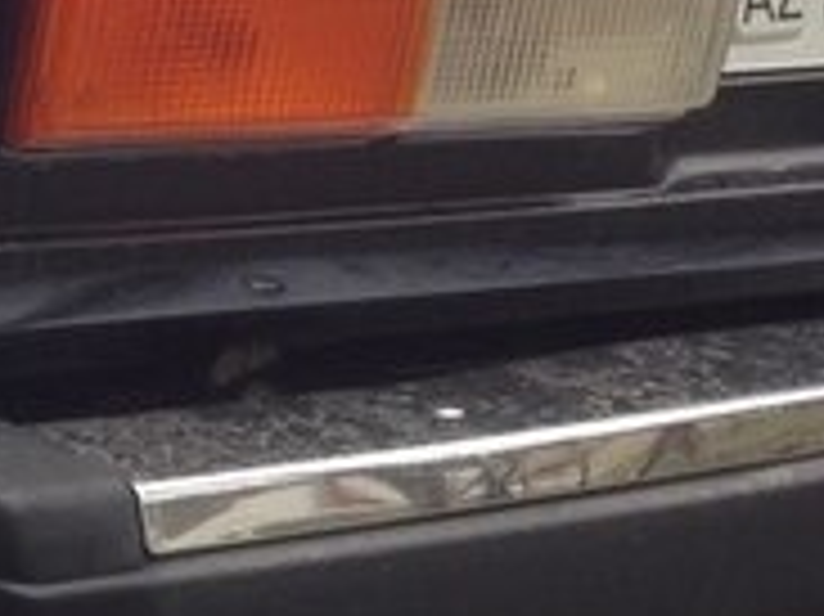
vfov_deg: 12.3
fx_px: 2831
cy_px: -7
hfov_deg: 14.8
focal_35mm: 119
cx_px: -567
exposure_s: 1/127
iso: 50
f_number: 2.4
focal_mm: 4.12
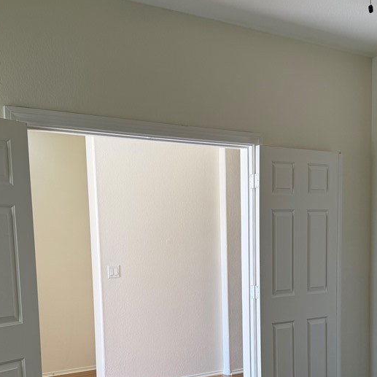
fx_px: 518
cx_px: 166
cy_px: 301
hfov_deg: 40.0
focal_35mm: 42
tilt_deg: -5.7
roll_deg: +1.6
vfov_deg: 38.5
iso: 64
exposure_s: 1/193
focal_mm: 6.76
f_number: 1.78
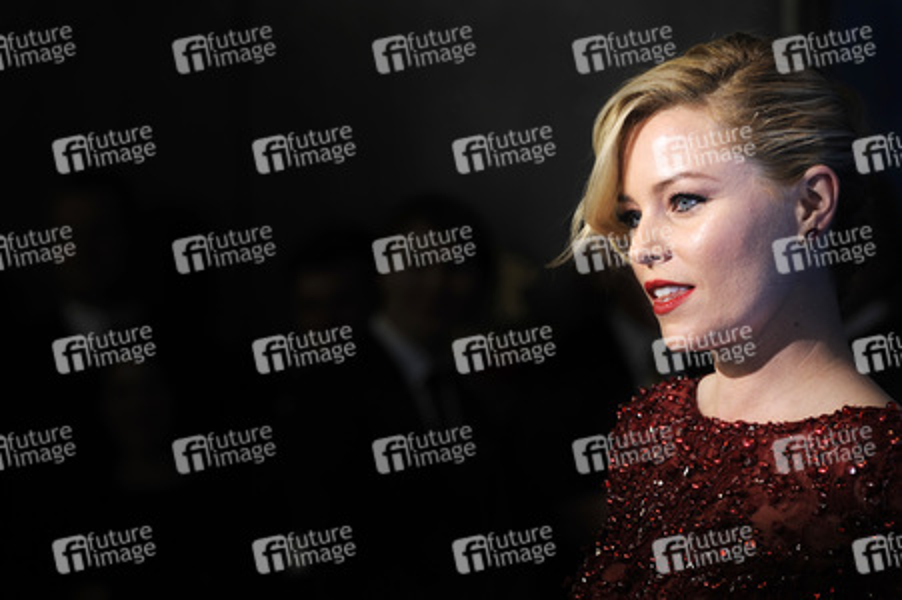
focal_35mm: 190
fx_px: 4757
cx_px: 451
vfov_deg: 7.2
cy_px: 300
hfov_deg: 10.8
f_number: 6.3
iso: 200
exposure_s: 1/200
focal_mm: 190
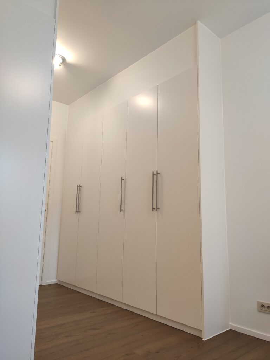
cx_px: 135
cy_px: 180
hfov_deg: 53.1
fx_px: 270
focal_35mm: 26
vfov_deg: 67.3
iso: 427
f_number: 1.75
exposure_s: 1/33
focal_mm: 4.77
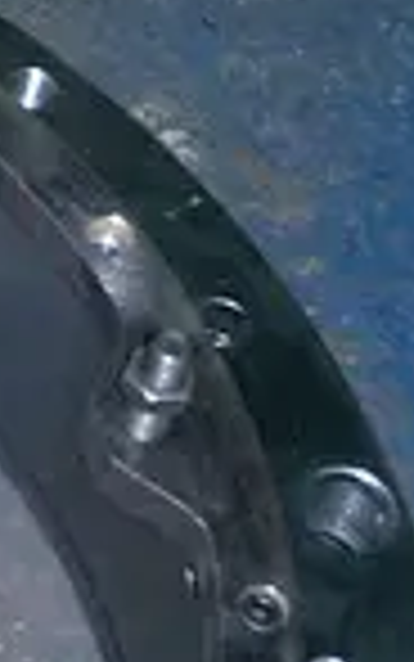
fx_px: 3409
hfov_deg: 6.5
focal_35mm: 189
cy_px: 768
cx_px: -670
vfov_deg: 10.9
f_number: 4.2
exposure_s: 1/40
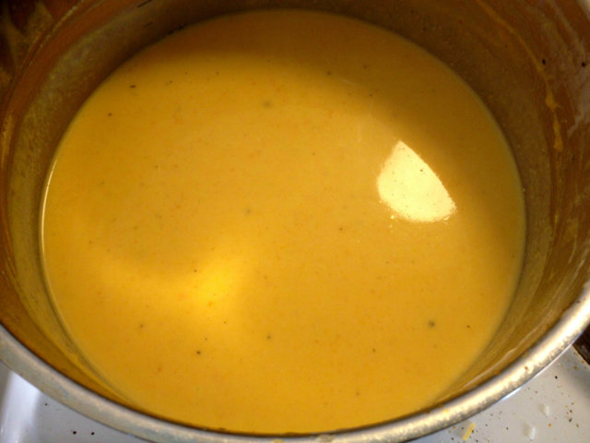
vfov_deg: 40.7
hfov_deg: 52.6
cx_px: 295
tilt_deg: -67.4
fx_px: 597
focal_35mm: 35
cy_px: 222
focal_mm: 4.28
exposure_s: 1/20
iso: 80
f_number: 2.4
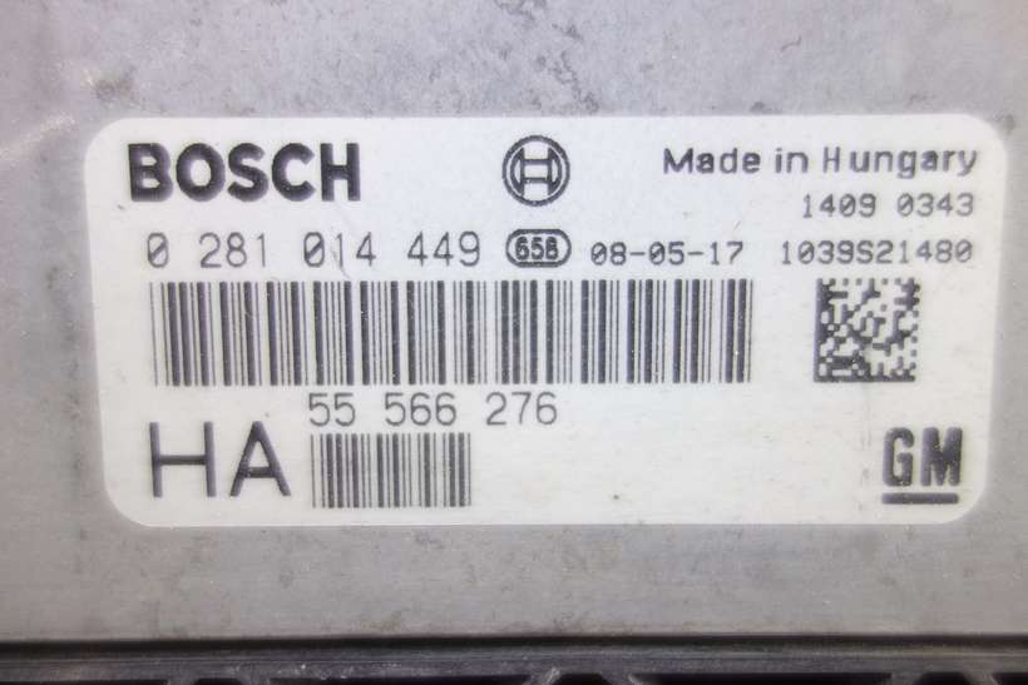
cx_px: 514
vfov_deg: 46.4
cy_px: 342
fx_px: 800
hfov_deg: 65.5
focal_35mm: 28
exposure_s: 1/60
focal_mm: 10.4
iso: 125
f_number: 1.8
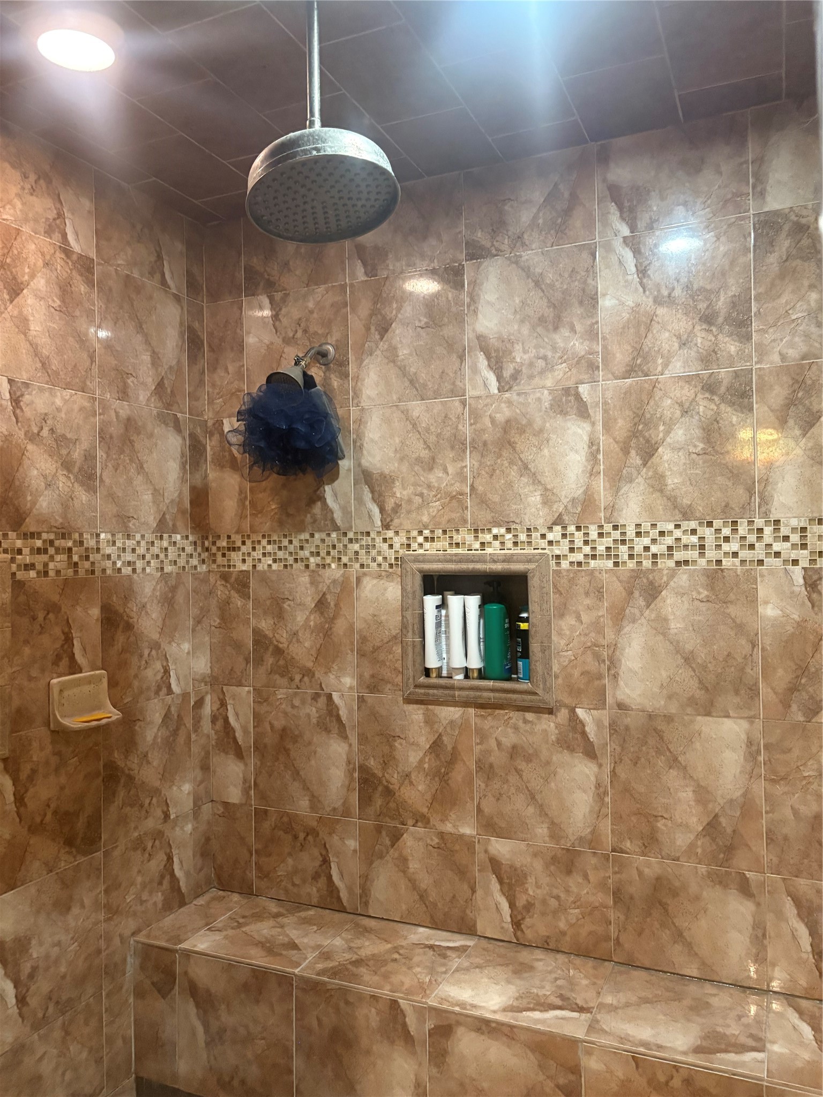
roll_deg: +0.9
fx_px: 824
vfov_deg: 67.3
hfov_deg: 53.1
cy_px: 548
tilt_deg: +1.6
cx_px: 412
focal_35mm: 26
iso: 500
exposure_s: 1/30
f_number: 1.6
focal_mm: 5.96
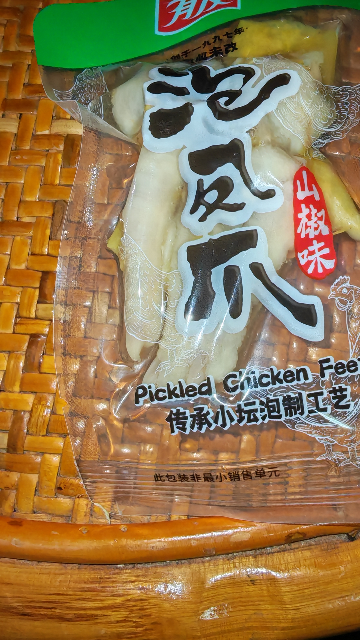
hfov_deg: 38.6
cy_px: 316
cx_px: 236
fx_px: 509
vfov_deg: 64.3
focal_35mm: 30
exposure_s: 1/60
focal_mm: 1.96
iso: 160
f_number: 2.2
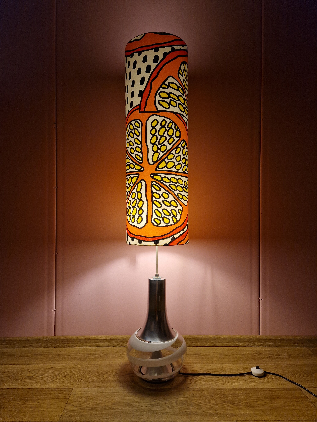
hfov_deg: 58.9
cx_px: 158
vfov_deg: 73.9
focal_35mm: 23
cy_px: 211
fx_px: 281
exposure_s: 1/180
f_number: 1.8
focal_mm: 5.4
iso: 50
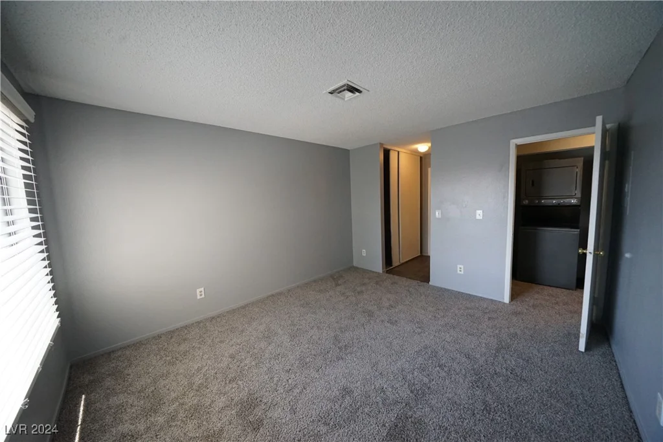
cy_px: 221
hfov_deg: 112.6
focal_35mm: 12
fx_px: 221
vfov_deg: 90.0
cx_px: 332
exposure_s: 1/250
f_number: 6.3
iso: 4000
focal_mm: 12
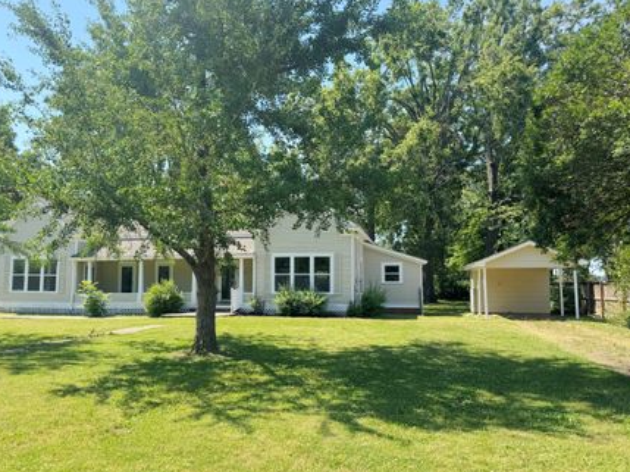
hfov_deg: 63.4
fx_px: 509
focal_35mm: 28
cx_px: 289
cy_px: 251
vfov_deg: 49.7
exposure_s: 1/2174
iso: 80
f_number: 1.78
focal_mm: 6.76
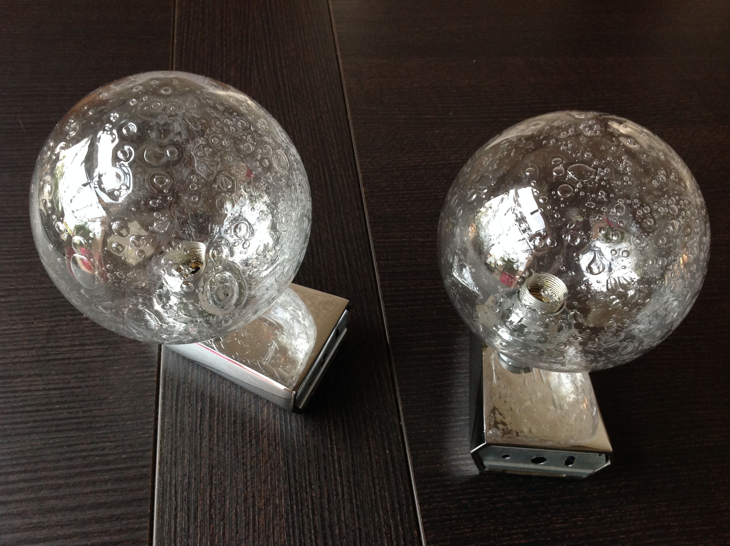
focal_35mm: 35
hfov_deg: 52.7
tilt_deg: -53.3
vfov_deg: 40.6
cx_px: 365
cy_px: 273
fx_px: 737
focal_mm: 4.28
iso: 100
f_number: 2.4
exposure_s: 1/15
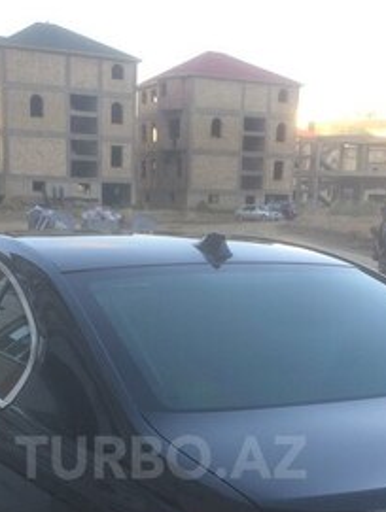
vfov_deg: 34.2
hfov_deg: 27.5
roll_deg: +0.3
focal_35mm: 53
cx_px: 161
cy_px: 457
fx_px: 786
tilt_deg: -17.1
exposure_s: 1/169
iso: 32
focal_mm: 4.15
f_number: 2.2
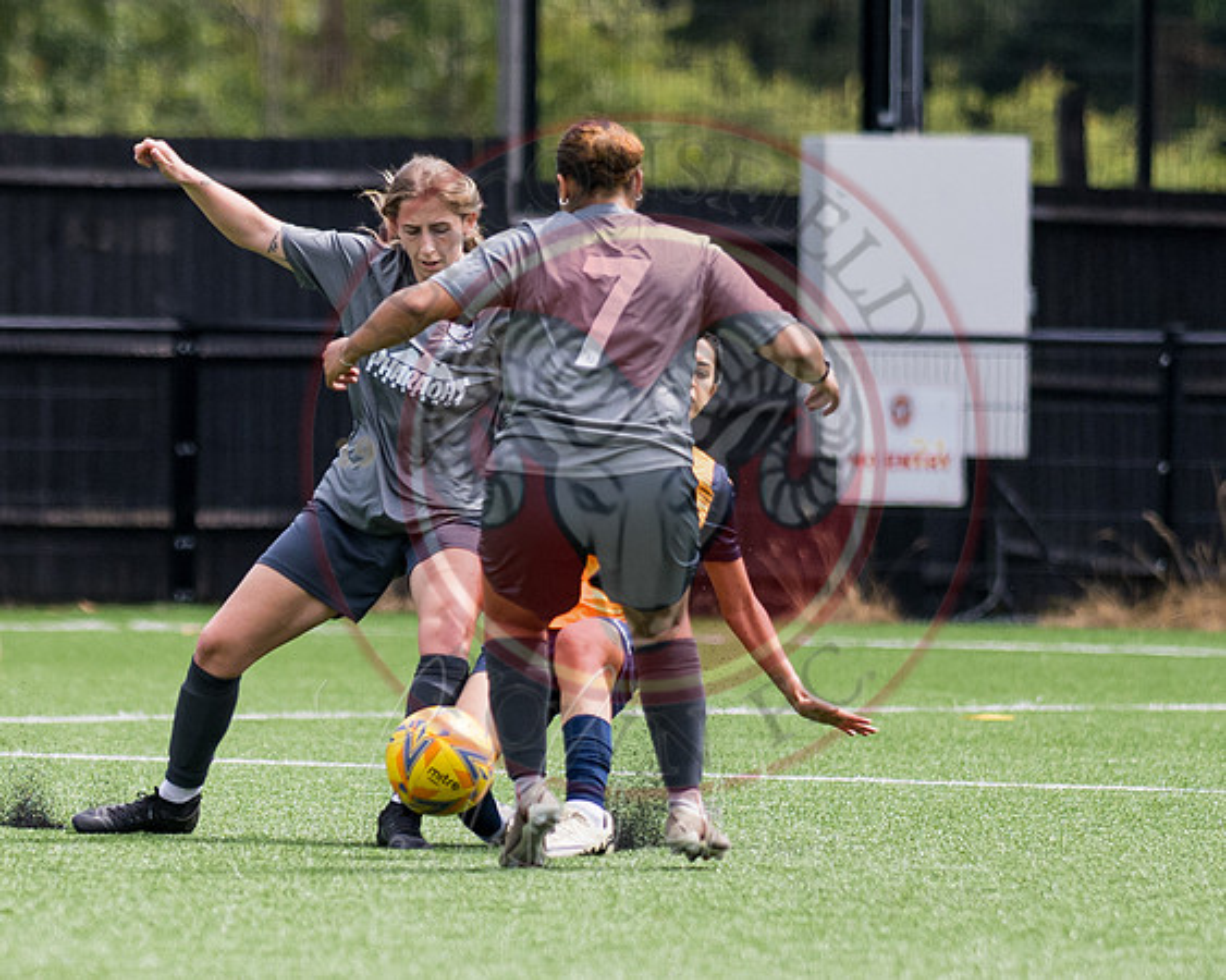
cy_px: 859
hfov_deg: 3.7
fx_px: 19074
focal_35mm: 526
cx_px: 187
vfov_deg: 2.9
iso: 200
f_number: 1.8
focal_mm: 135
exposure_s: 1/8000
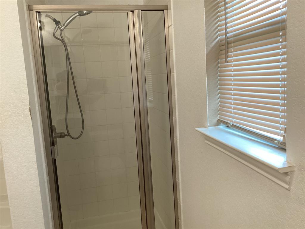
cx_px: 152
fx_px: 273
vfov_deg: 45.4
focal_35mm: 31
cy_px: 114
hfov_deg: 58.4
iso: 64
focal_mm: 3.3
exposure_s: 1/60
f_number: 2.4
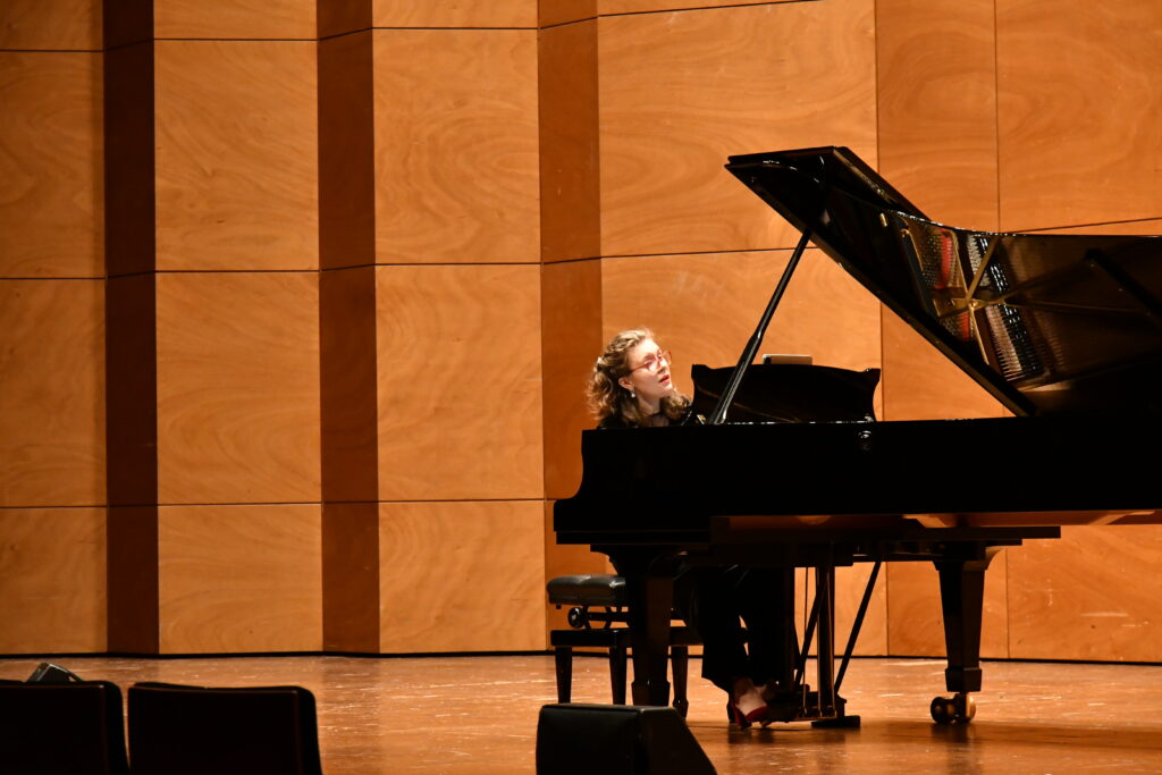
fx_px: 3874
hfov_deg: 17.1
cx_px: 581
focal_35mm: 120
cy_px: 388
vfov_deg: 11.4
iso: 6400
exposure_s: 1/160
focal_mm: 80
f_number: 5.6
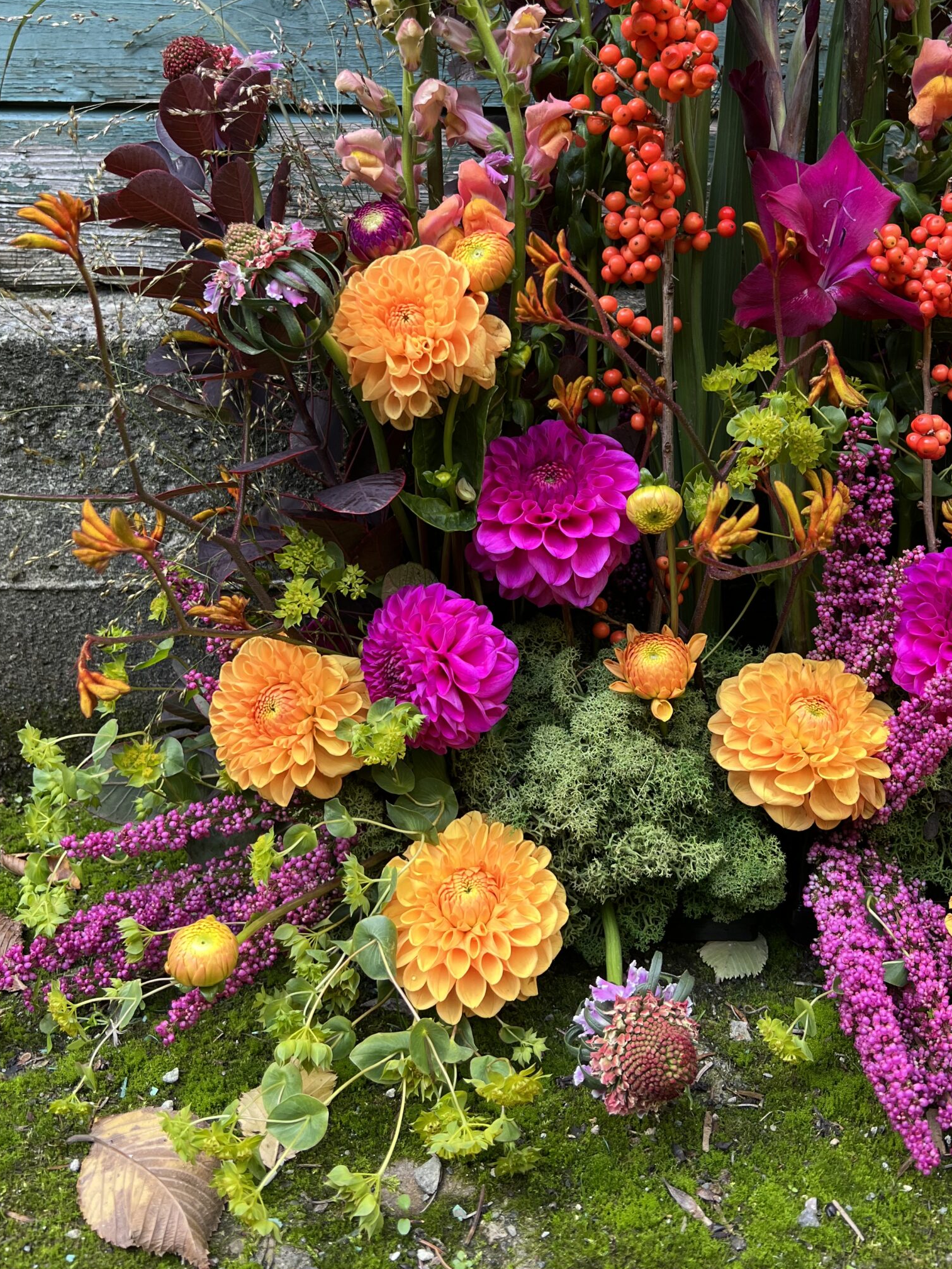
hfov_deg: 42.9
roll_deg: +1.0
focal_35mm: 33
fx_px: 1210
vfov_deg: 54.7
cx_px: 515
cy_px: 470
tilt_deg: -13.7
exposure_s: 1/121
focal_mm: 5.7
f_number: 1.5
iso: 64
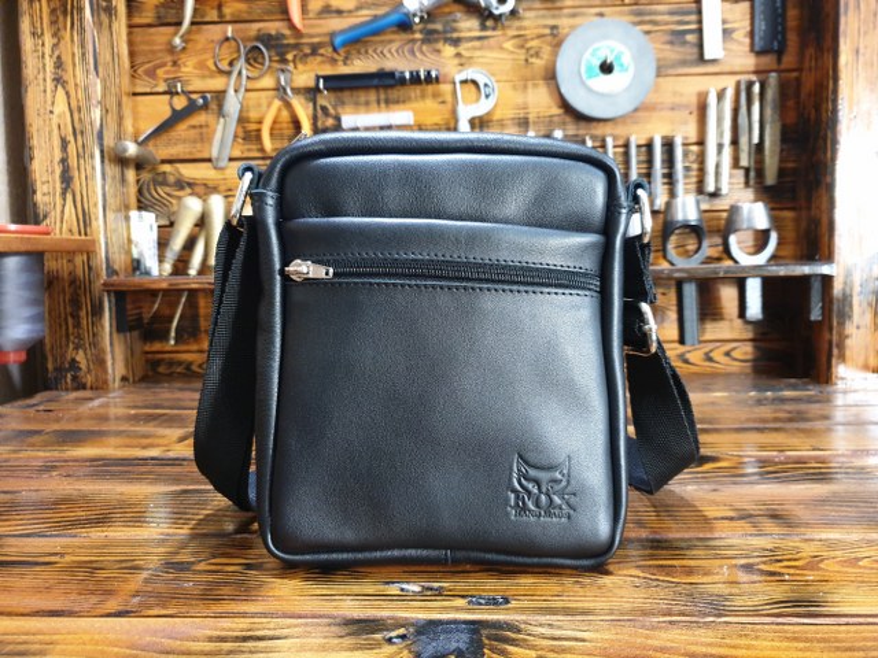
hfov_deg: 67.3
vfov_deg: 53.1
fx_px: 659
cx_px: 439
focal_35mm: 26
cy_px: 329
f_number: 1.5
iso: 320
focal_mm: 4.3
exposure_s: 1/50
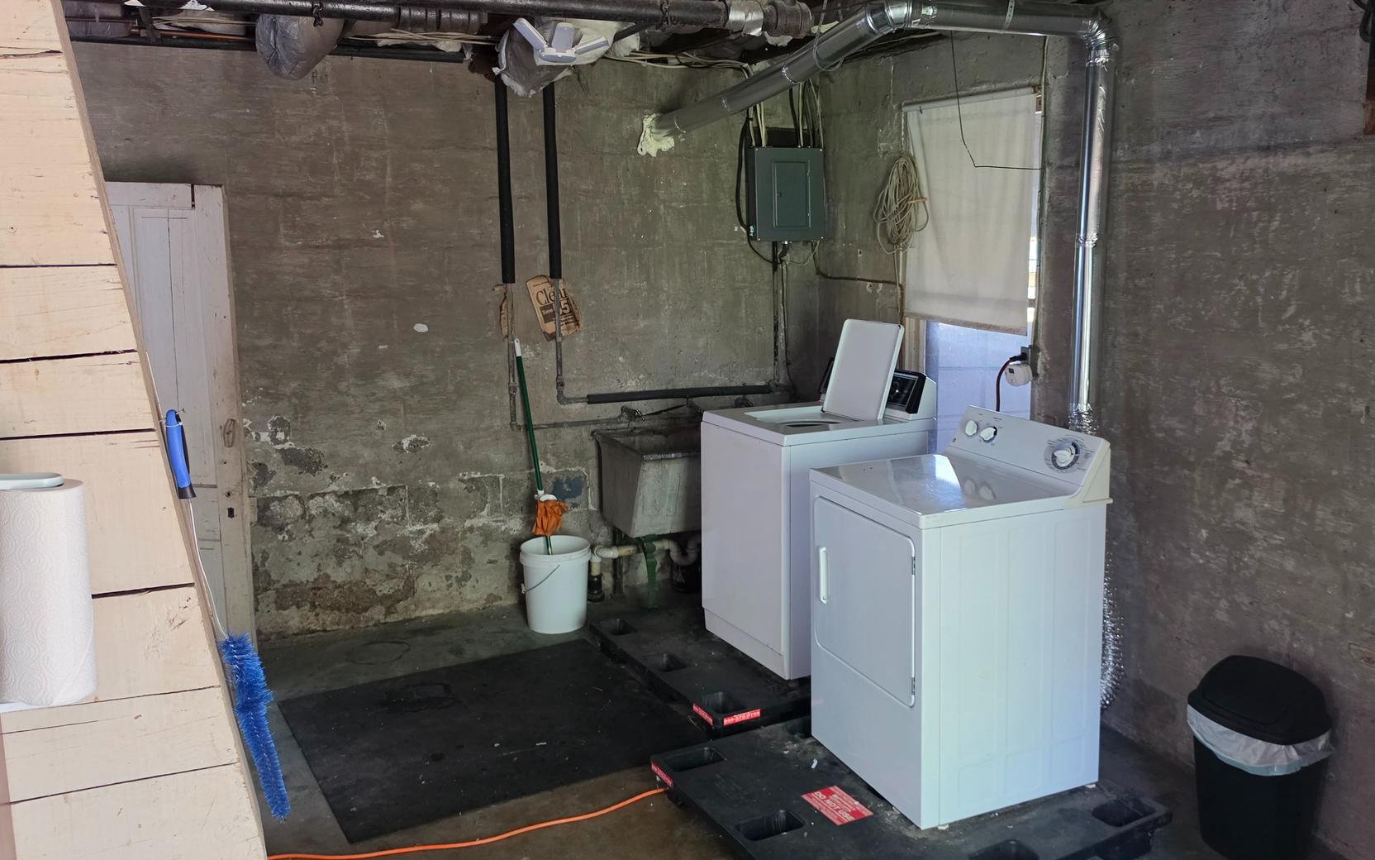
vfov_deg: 41.8
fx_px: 1124
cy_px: 428
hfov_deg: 62.3
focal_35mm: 30
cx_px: 826
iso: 640
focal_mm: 6.5
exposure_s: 1/120
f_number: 1.4
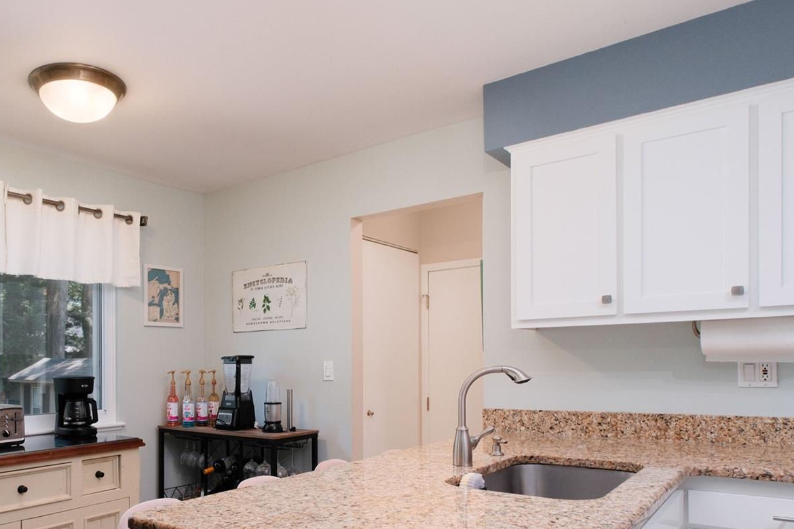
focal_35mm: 28
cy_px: 346
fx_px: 618
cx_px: 258
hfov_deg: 63.6
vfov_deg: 45.8
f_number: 8
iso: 800
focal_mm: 10.4
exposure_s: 1/250
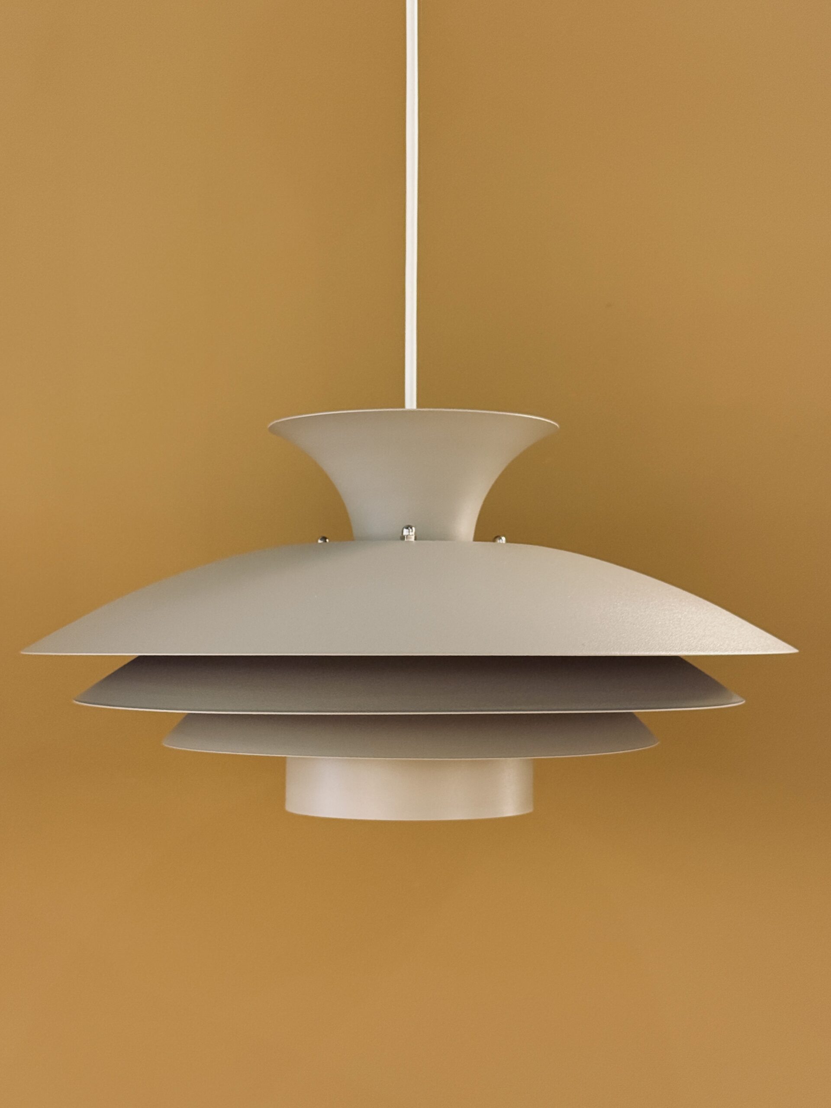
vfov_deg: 39.7
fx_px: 1536
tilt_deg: +2.8
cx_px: 416
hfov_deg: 30.3
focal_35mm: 48
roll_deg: -1.2
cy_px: 554
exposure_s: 1/50
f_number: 1.78
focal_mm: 6.76
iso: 160
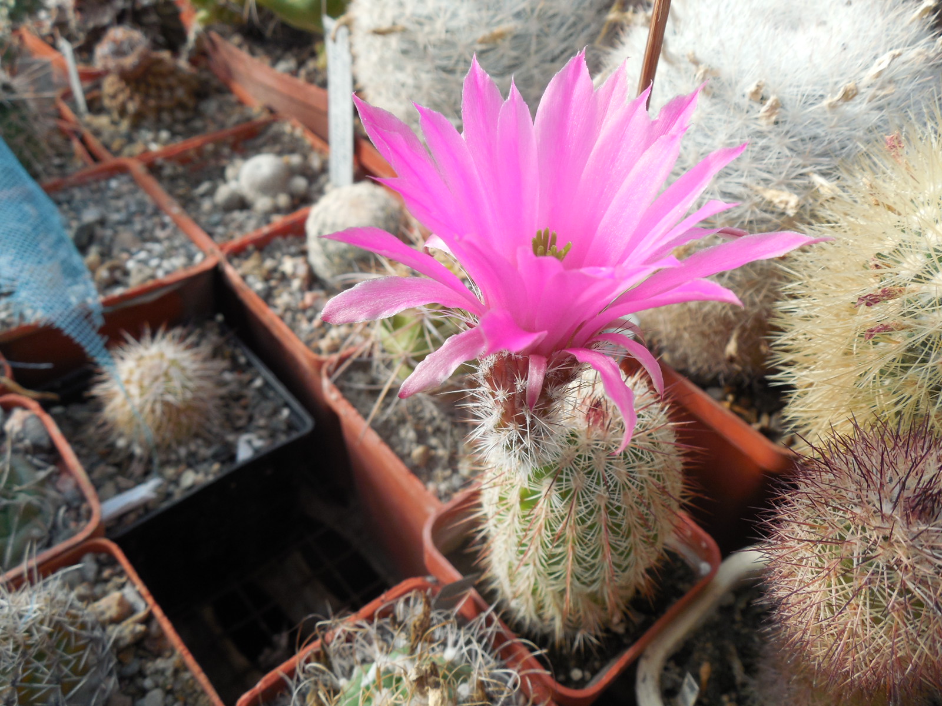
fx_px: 844
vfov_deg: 45.4
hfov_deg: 58.4
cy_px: 353
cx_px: 471
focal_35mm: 31
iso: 125
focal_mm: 5.6
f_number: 3.6
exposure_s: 1/320
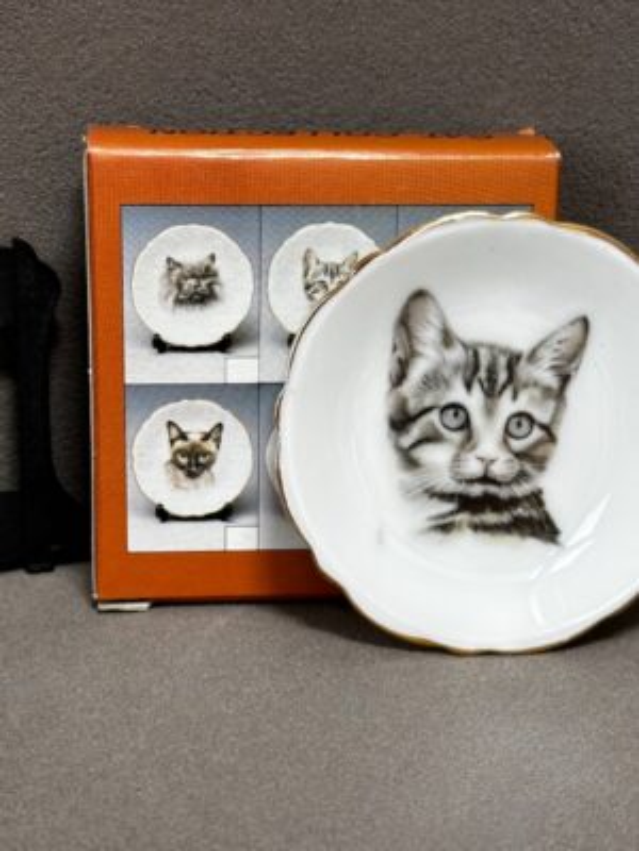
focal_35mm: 48
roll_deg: -2.9
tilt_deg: -21.9
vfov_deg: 39.7
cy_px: 426
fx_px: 1181
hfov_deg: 30.3
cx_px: 320
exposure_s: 1/121
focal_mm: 6.86
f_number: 1.78
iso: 64
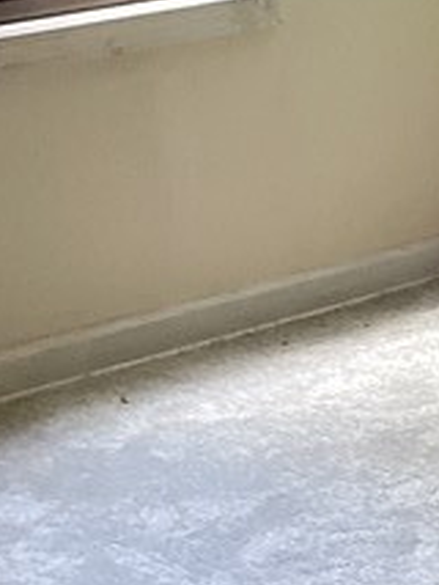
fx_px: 2517
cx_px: 774
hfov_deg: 9.5
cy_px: 47
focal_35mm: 149
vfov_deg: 13.1
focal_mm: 3.3
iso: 200
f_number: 2.4
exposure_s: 1/50
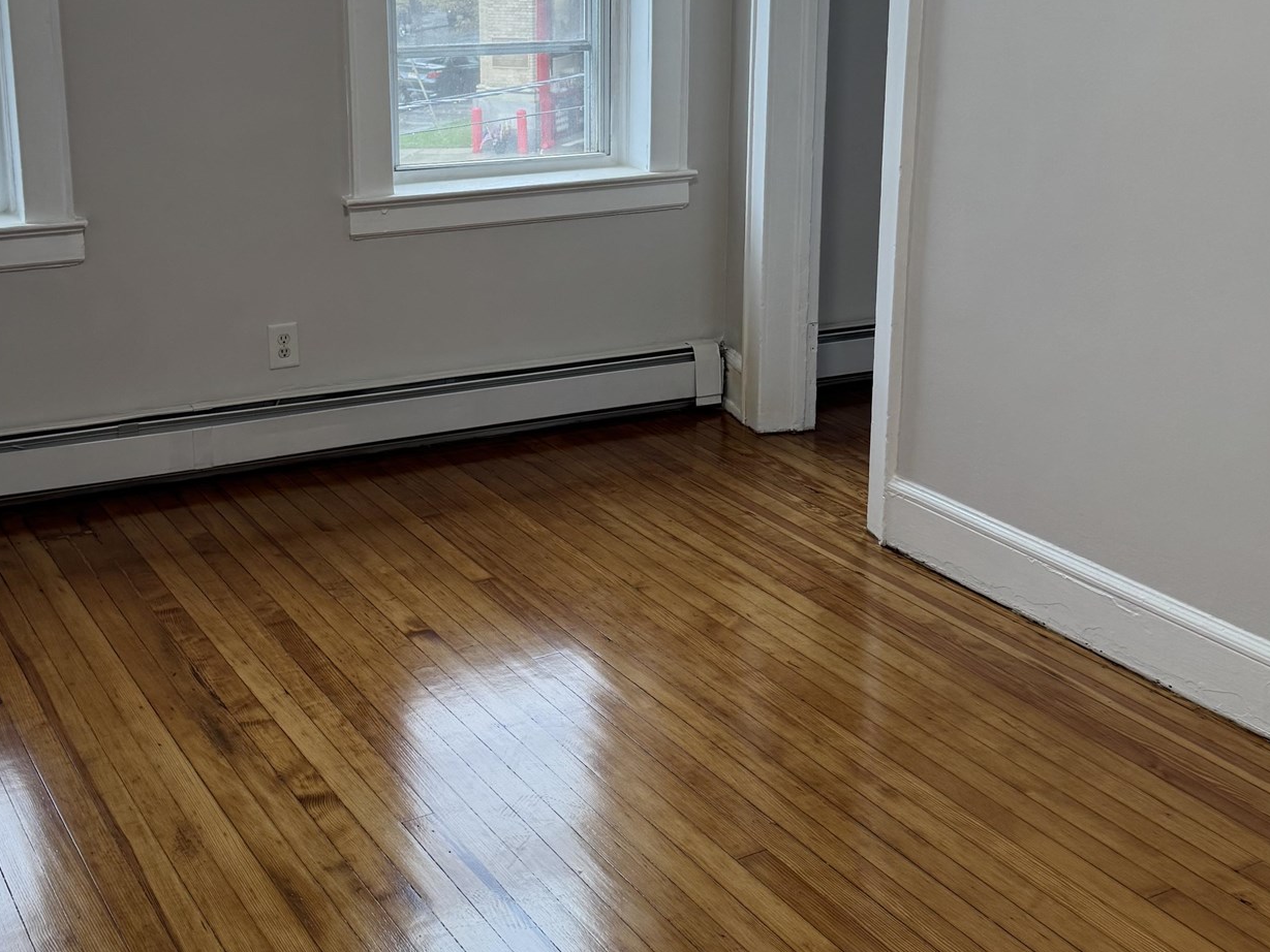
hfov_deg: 42.0
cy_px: 244
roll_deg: +0.2
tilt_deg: -11.7
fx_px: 1651
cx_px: 556
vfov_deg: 31.6
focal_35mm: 45
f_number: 1.78
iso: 200
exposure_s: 1/120
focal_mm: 6.76
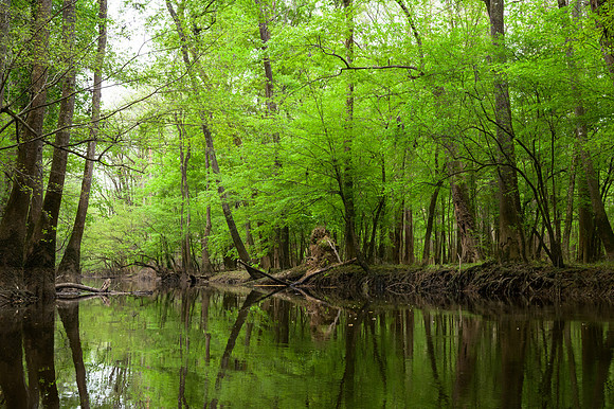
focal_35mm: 51
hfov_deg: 38.9
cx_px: 307
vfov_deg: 26.5
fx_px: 869
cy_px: 204
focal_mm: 51
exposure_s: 1/320
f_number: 9
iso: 1600
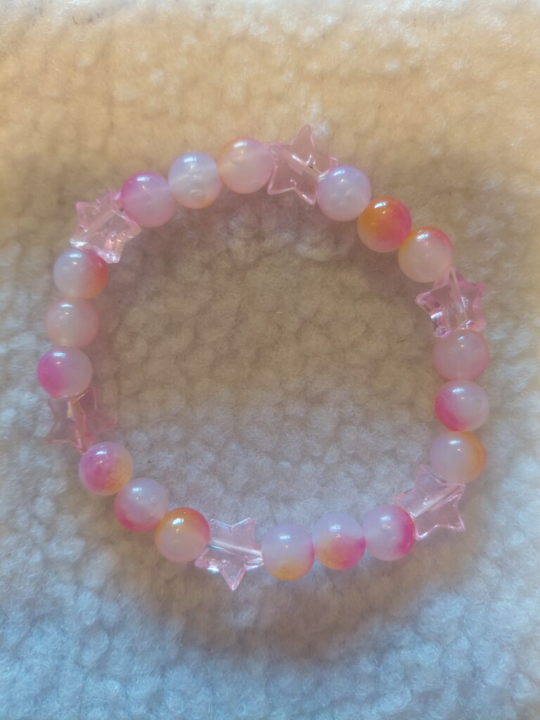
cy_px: 360
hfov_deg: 54.9
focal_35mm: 25
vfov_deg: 69.4
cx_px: 270
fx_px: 520
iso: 400
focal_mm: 4.69
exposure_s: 1/60
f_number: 1.8
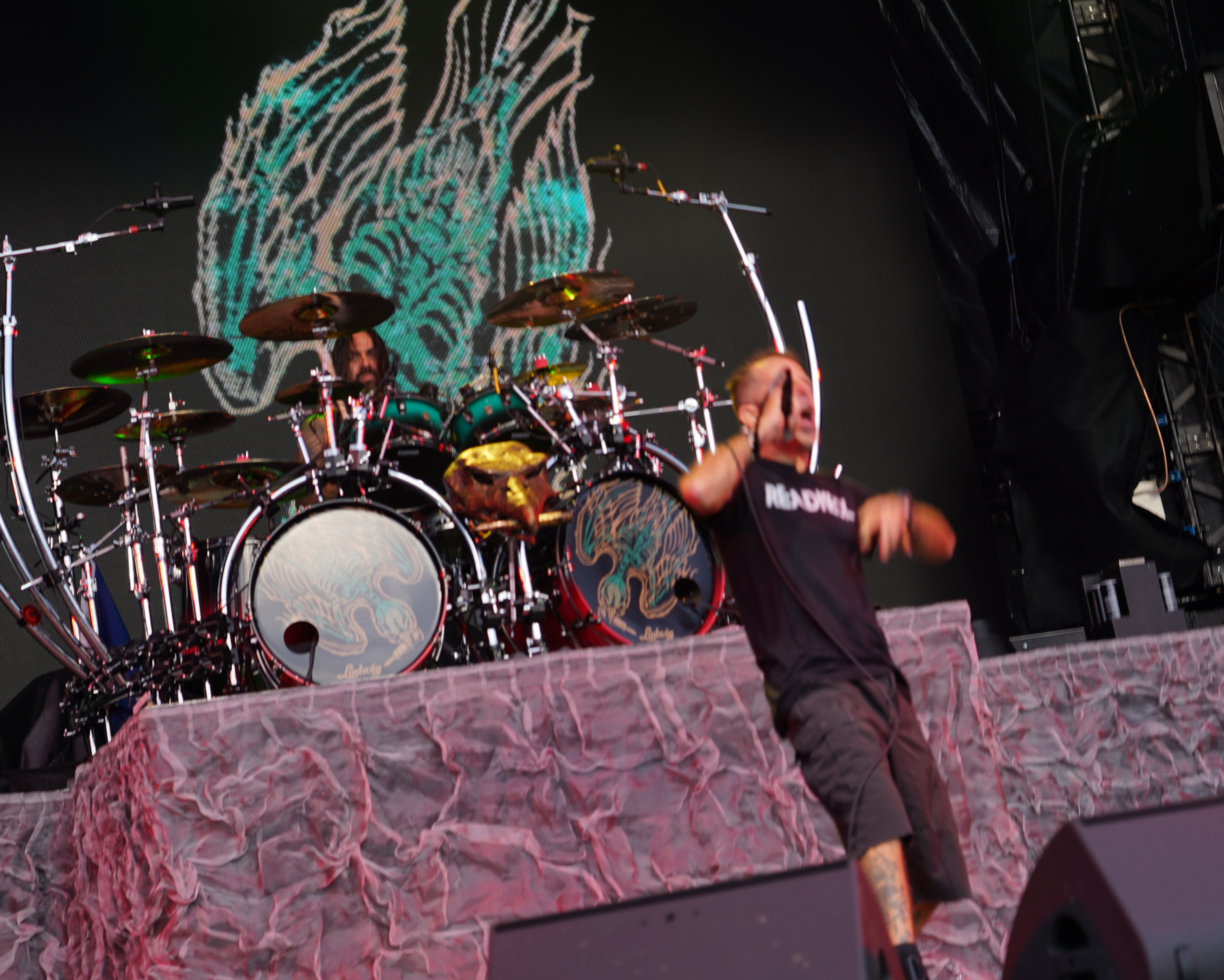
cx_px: 613
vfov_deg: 20.2
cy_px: 493
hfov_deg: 25.1
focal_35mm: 76
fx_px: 2753
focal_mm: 67
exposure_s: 1/80
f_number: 4
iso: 160
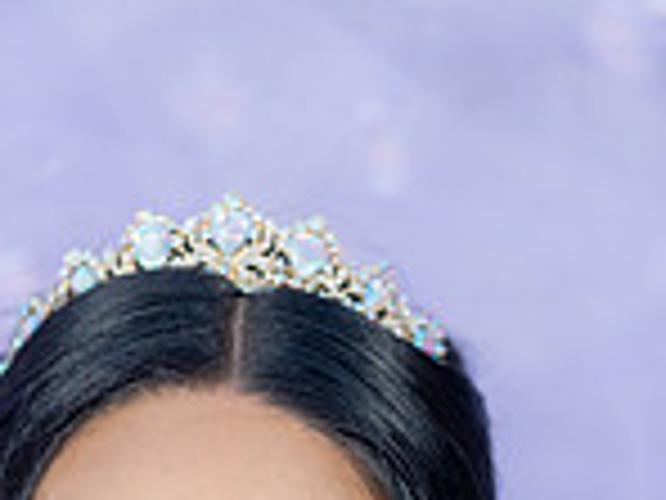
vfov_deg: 5.9
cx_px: 261
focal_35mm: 249
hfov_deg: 8.0
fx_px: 4791
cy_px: 914
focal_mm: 85
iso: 125
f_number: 1.8
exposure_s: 1/1250
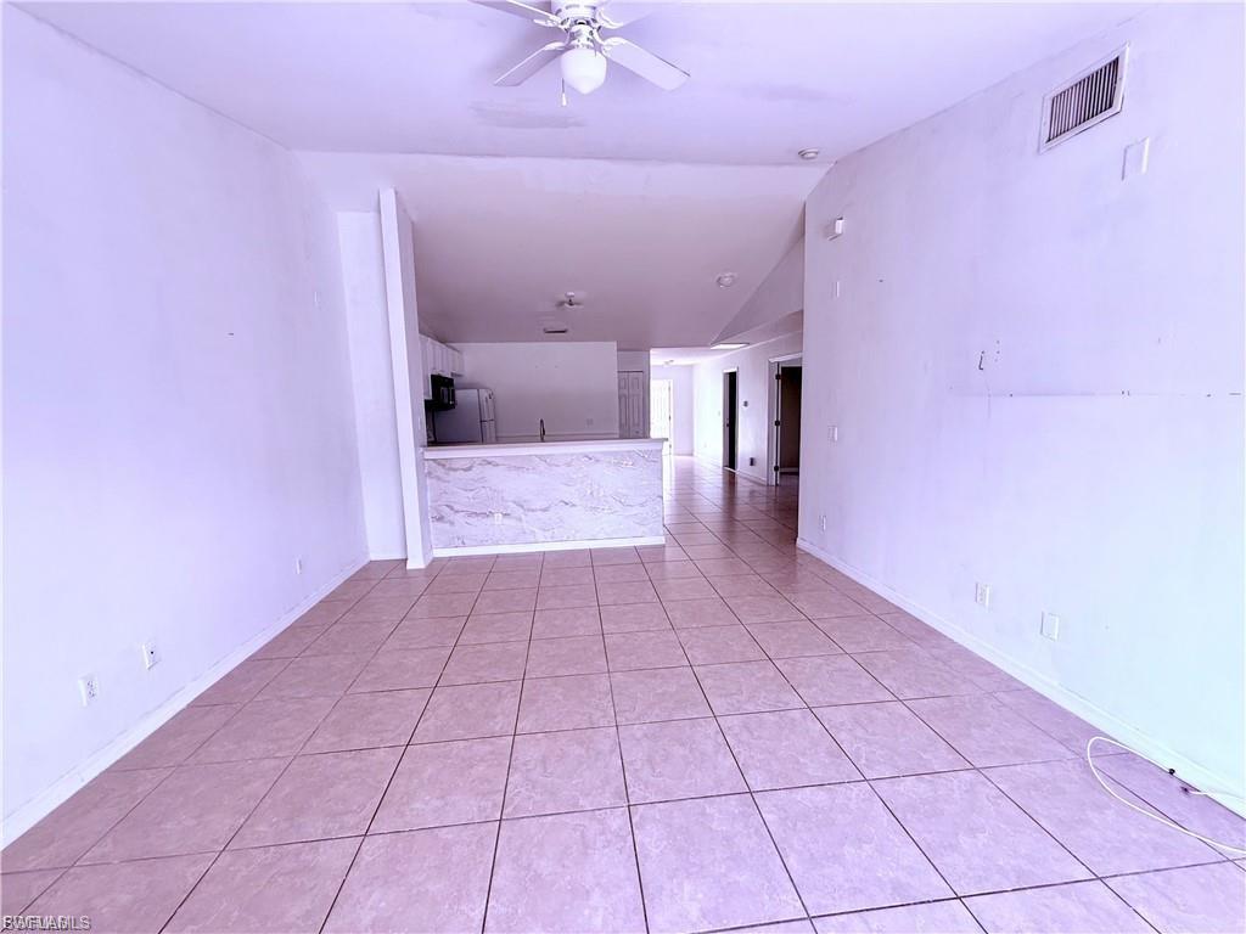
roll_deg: +2.1
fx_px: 504
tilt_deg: -6.3
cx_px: 623
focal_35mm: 14
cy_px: 467
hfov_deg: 102.1
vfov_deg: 85.7
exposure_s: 1/99
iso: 100
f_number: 2.2
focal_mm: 2.22
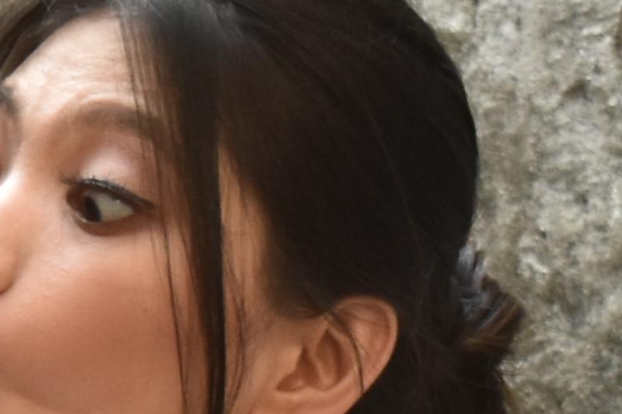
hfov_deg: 4.4
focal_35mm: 464
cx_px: -642
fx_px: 8015
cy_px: 866
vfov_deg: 2.9
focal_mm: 40
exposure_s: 1/250
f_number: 5
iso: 400
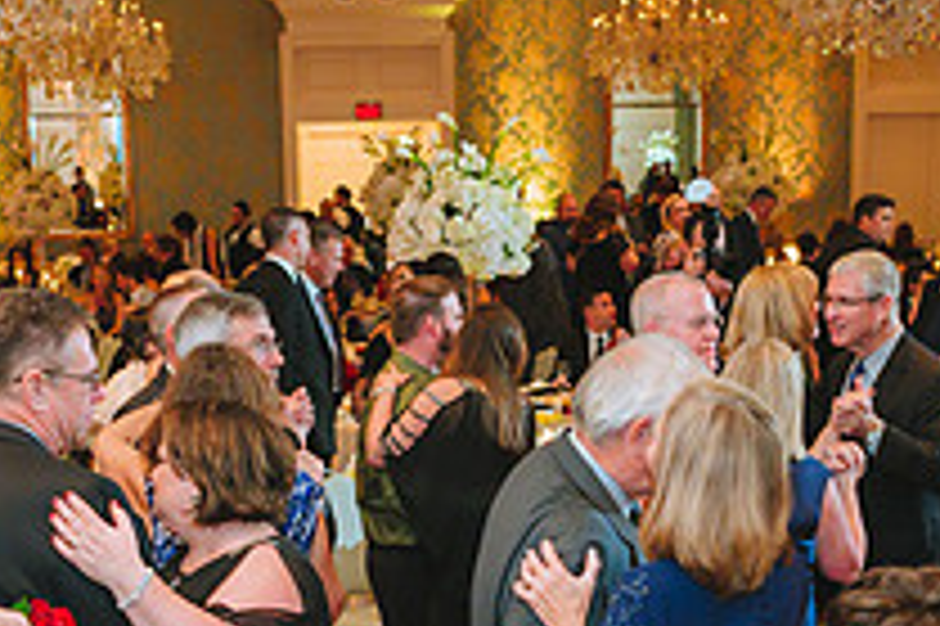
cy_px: 703
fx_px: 1957
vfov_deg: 17.5
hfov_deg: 27.0
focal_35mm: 75
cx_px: 427
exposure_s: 1/100
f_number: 2.8
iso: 1250
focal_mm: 27
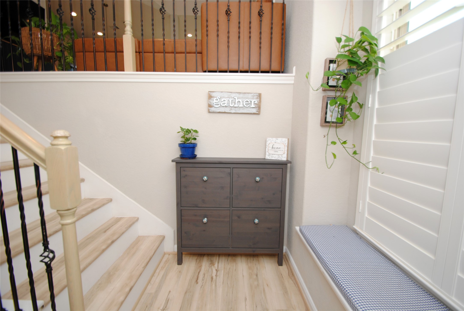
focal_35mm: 15
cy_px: 156
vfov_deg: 77.5
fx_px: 194
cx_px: 232
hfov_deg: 100.3
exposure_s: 1/60
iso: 200
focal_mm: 10
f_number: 4
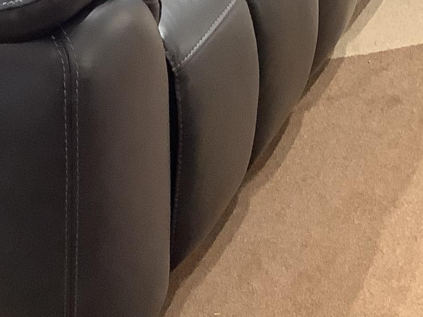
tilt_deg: -30.1
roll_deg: +1.8
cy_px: -55
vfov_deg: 13.0
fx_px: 1356
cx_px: 8
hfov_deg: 17.4
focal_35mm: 111
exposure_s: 1/33
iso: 250
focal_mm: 3.3
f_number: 2.4
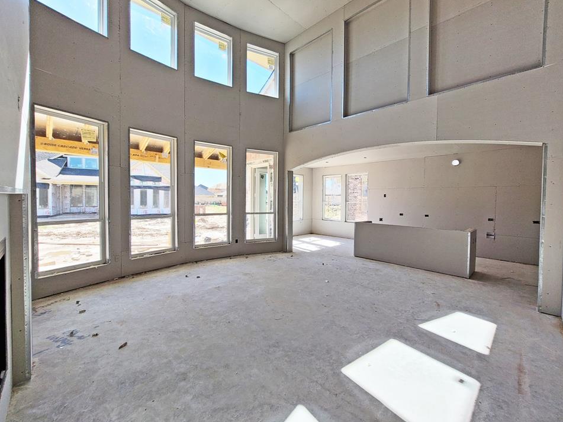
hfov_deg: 102.1
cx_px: 284
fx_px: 228
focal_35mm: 14
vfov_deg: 85.6
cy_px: 205
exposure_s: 1/381
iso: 40
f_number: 2.2
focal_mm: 1.74
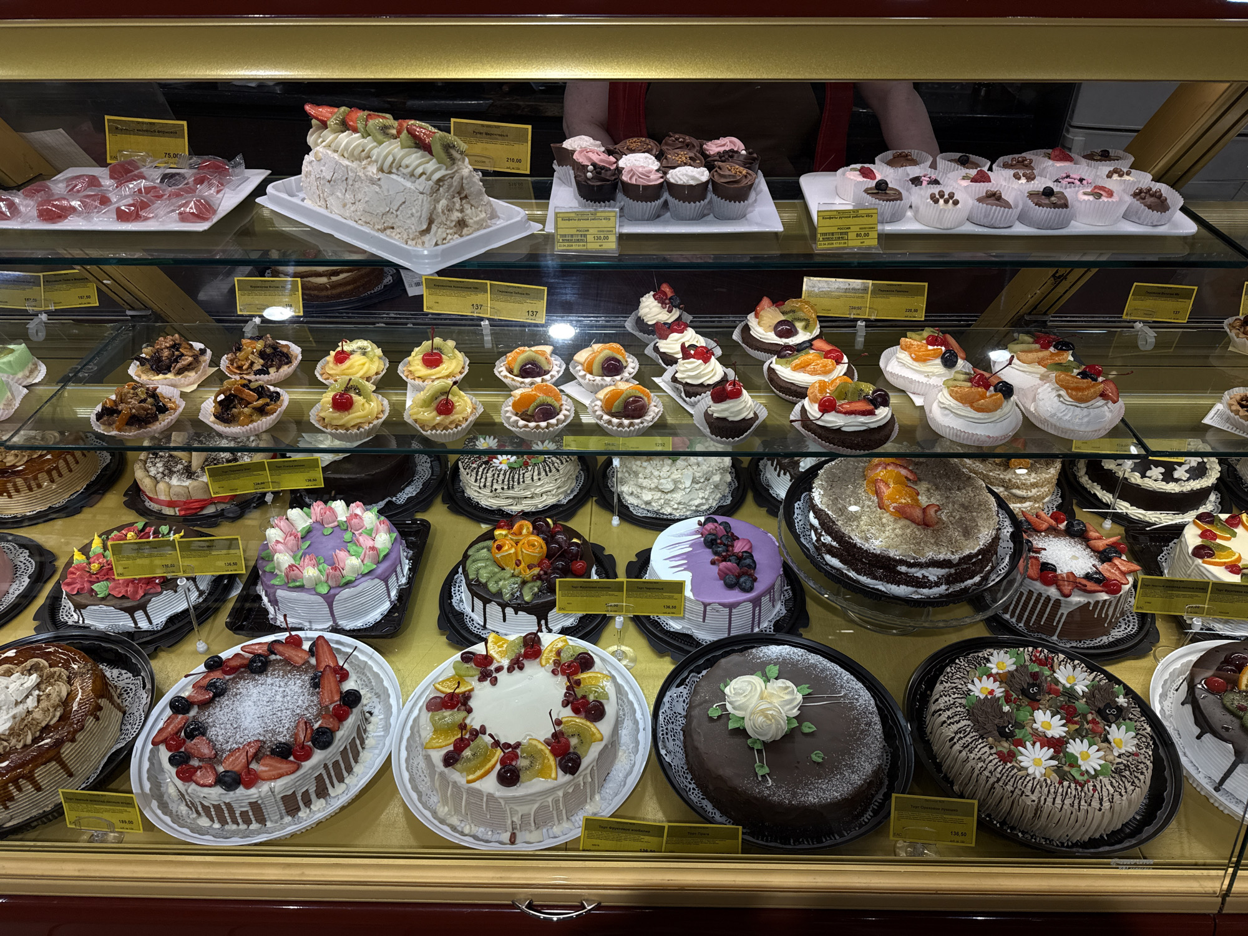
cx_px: 624
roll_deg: -0.4
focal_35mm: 24
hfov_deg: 71.6
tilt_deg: -34.5
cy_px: 468
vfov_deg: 56.8
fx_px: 865
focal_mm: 6.76
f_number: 1.78
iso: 64
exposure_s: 1/226
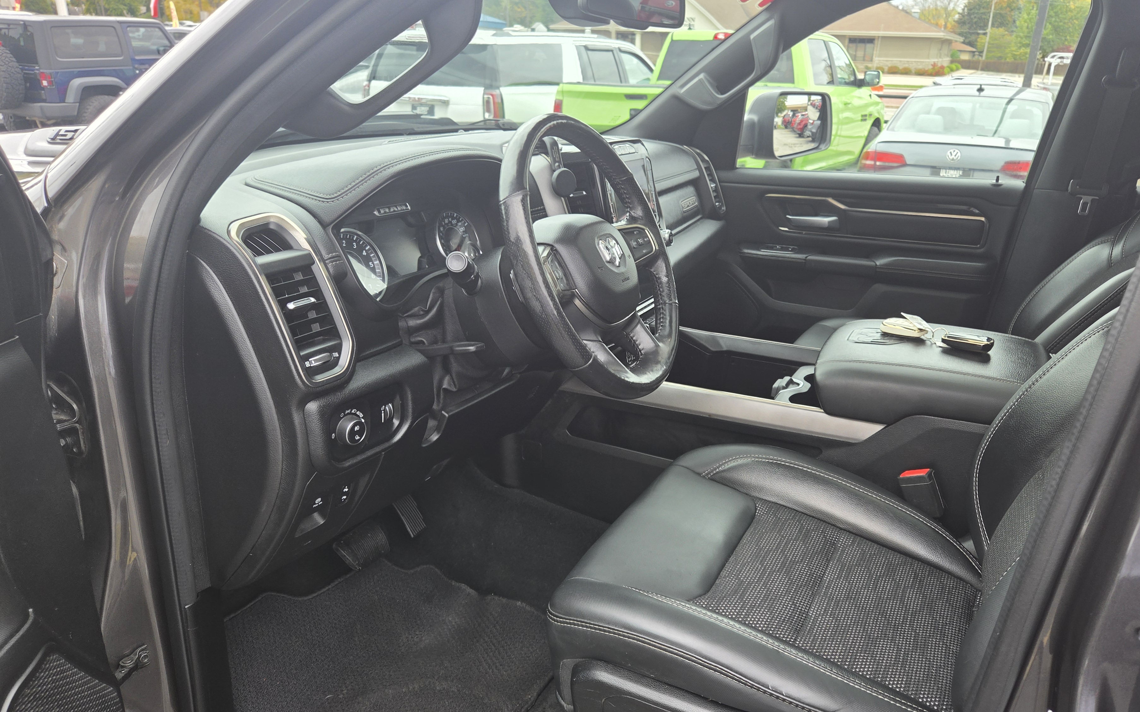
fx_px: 839
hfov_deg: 68.3
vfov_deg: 46.0
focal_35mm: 27
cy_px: 367
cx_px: 621
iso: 40
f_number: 1.8
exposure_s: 1/180
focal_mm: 5.4
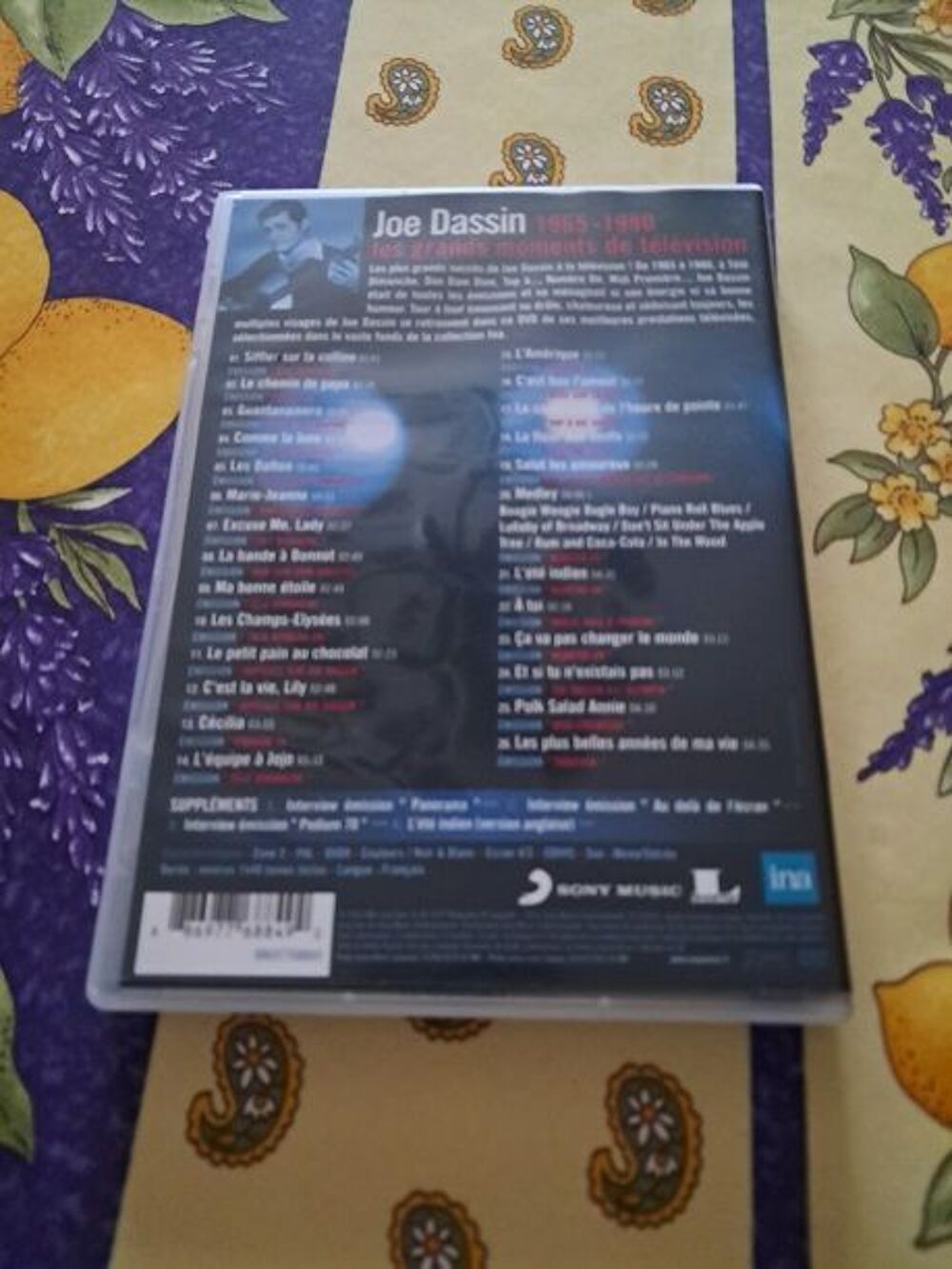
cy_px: 634
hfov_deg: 51.4
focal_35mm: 27
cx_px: 476
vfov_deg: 65.3
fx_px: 990
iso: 1600
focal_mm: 4
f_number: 1.8
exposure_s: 1/20
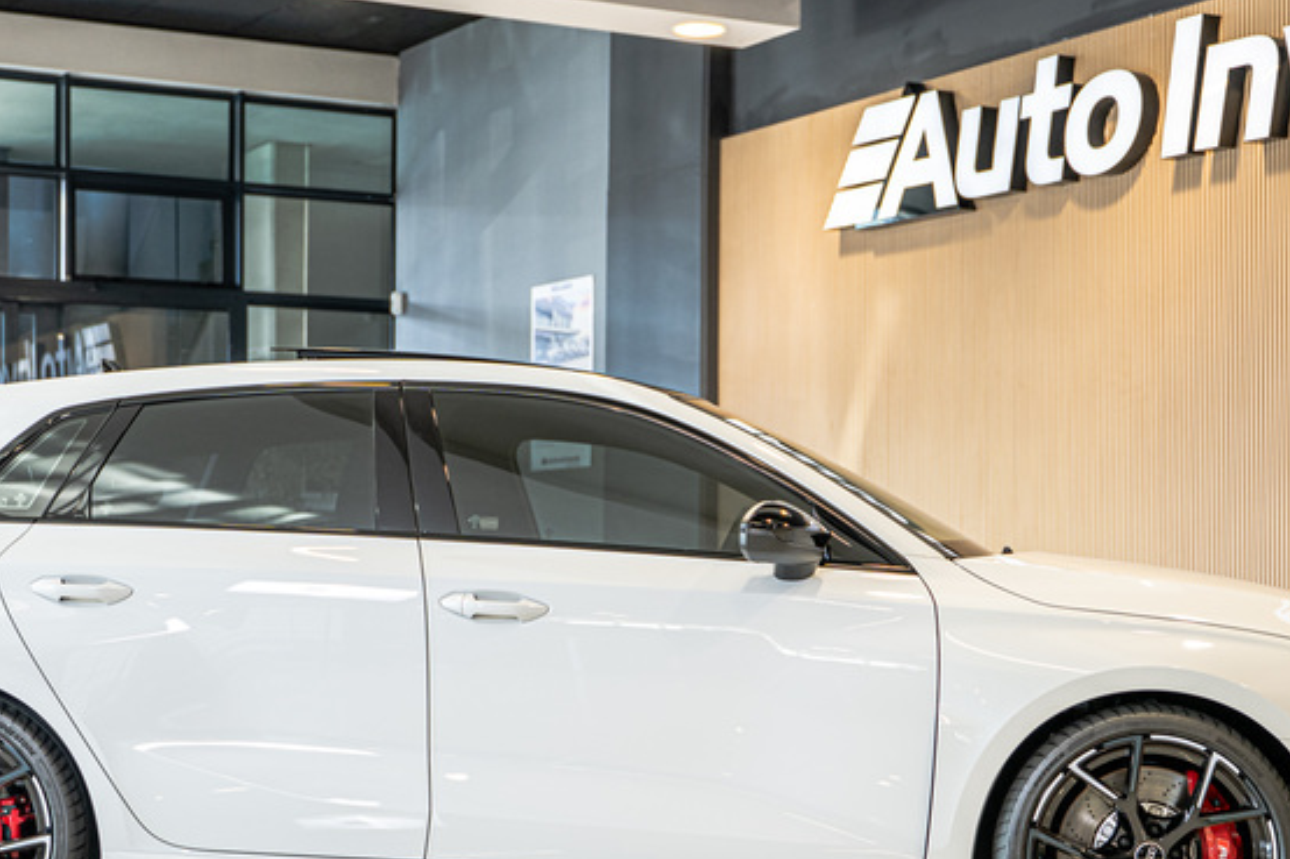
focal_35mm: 72
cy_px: 598
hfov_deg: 28.1
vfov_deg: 18.8
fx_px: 2579
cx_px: 609
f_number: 2.8
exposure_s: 1/125
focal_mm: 39
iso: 400
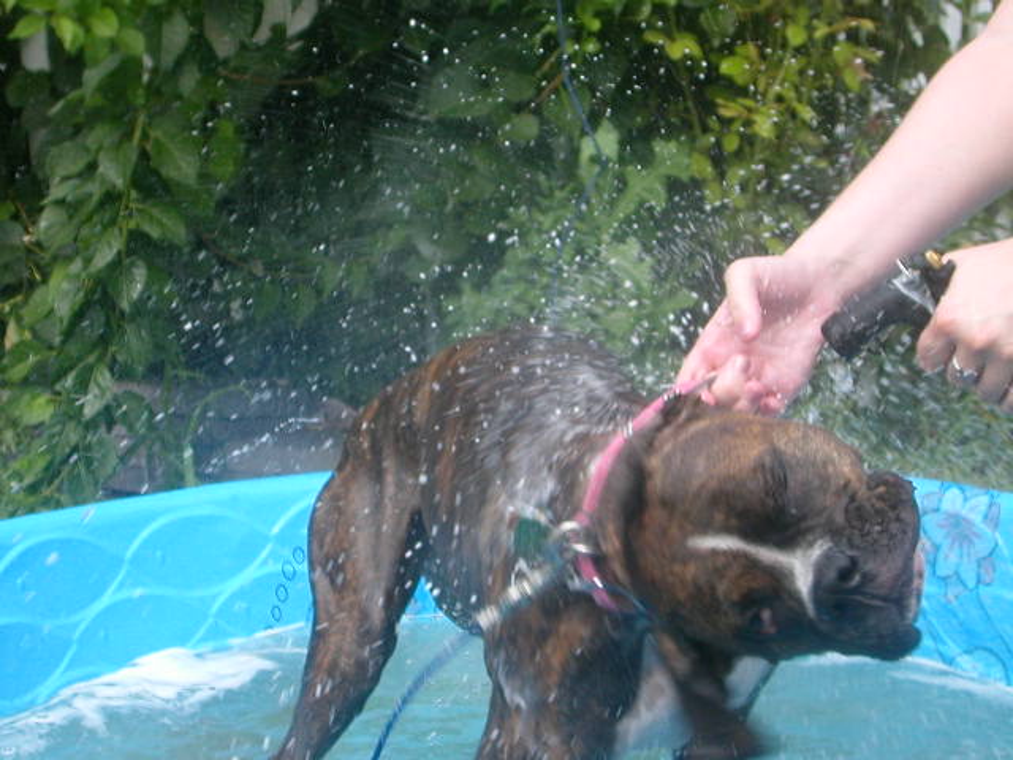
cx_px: 506
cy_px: 380
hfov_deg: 28.6
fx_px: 1990
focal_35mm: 68
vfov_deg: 21.6
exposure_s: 1/332
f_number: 3.7
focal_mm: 10.4
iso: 100
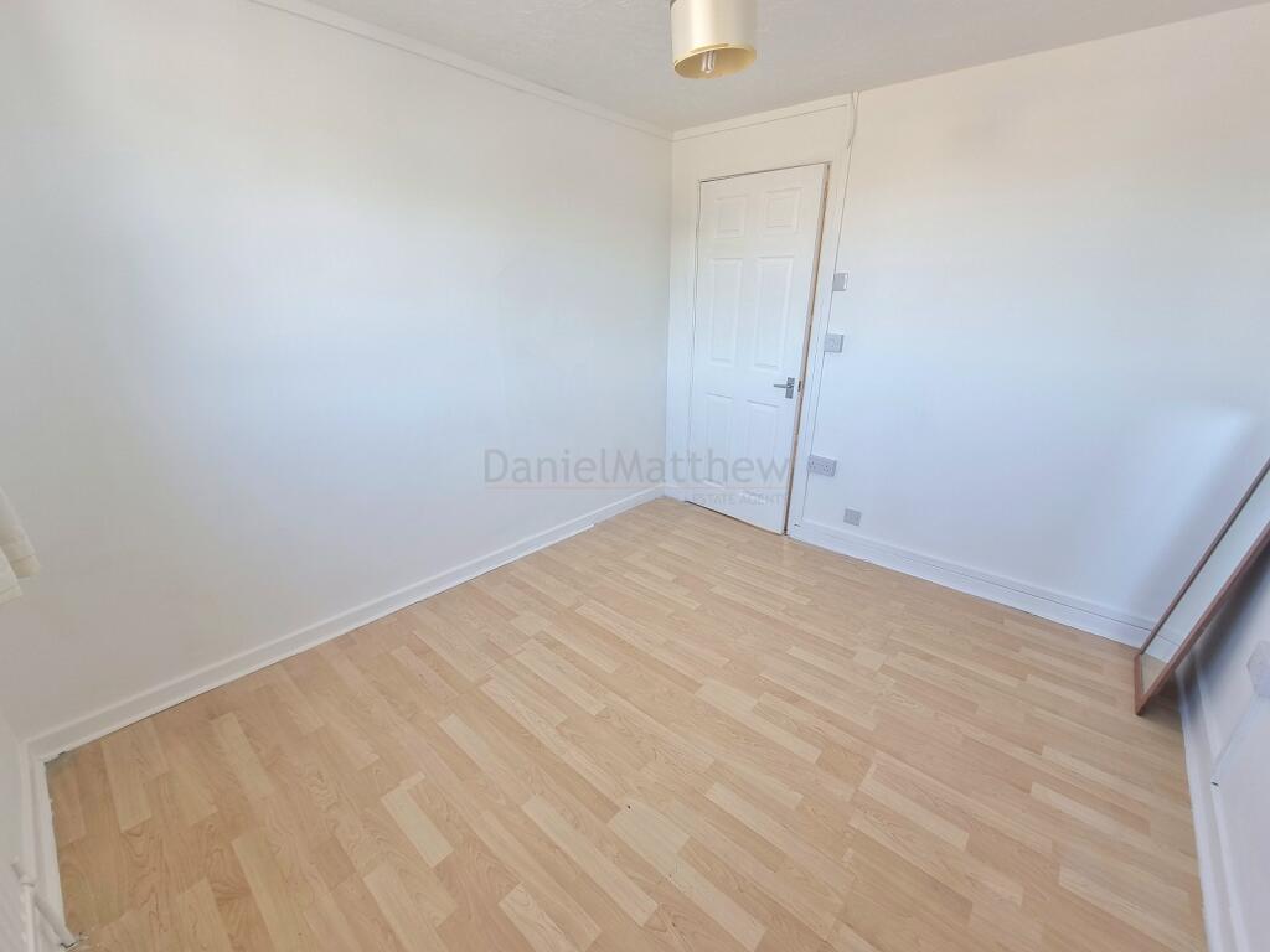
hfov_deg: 106.2
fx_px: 477
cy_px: 476
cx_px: 635
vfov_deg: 89.9
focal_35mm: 13
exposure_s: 1/60.2
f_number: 2.2
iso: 50
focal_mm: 2.2
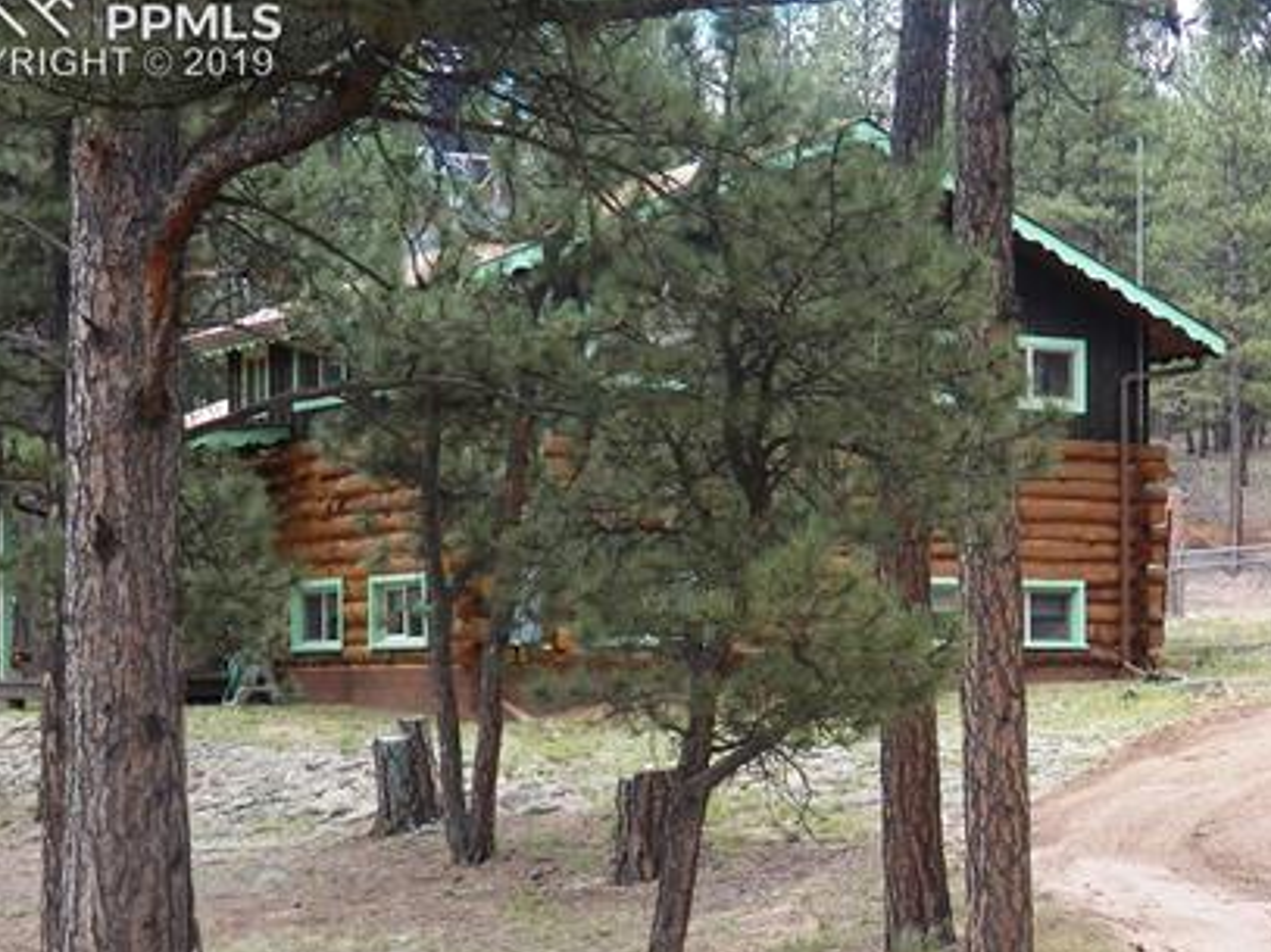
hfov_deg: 22.1
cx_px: 890
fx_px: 3230
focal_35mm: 88
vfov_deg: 16.7
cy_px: 716
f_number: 3.6
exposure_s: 1/125
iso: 125
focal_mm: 10
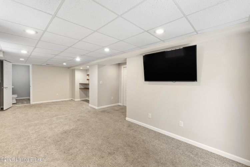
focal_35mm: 15
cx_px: 125
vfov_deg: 77.3
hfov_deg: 100.4
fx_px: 104
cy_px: 84
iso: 400
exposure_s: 1/3
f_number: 6.3
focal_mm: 10
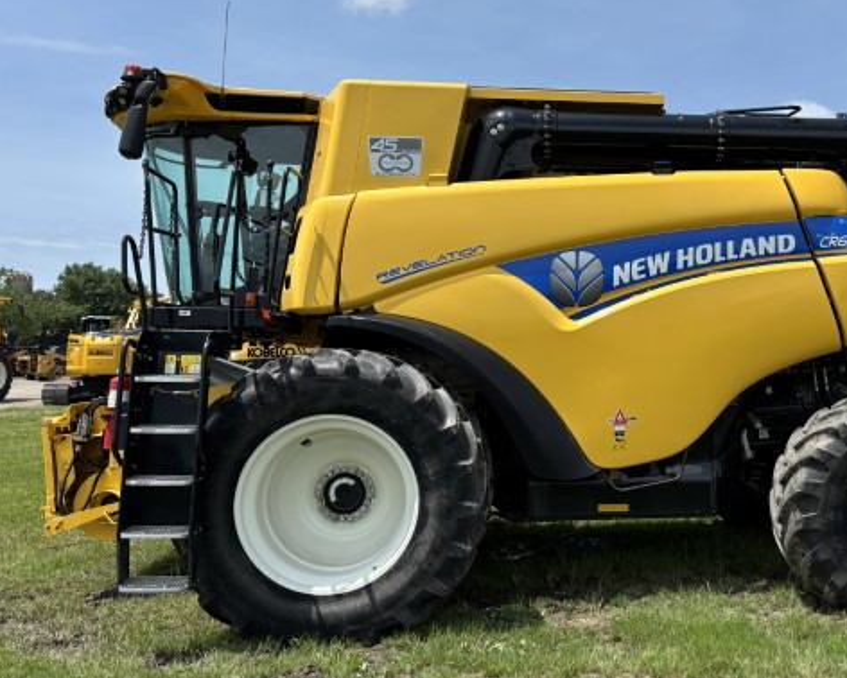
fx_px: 1078
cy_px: 269
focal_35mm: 43
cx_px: 687
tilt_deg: +4.2
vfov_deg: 34.8
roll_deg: +0.3
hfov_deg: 40.9
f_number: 1.6
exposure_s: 1/3650
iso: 50
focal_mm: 5.96
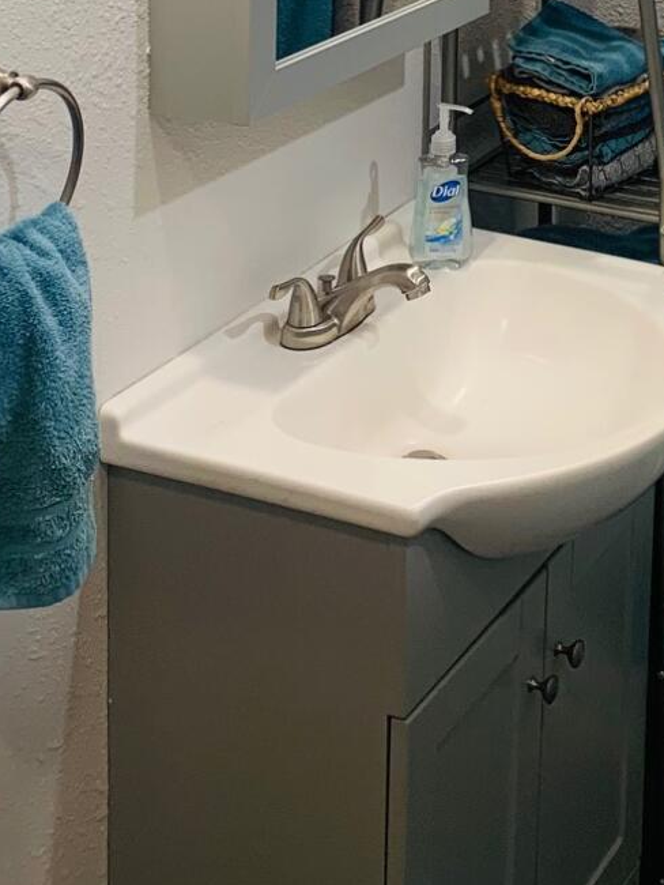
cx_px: 595
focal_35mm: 80
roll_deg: -1.0
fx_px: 2045
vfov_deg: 22.4
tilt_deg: -8.0
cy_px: -200
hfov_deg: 18.2
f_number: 1.8
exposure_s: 1/60
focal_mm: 4.25
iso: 50
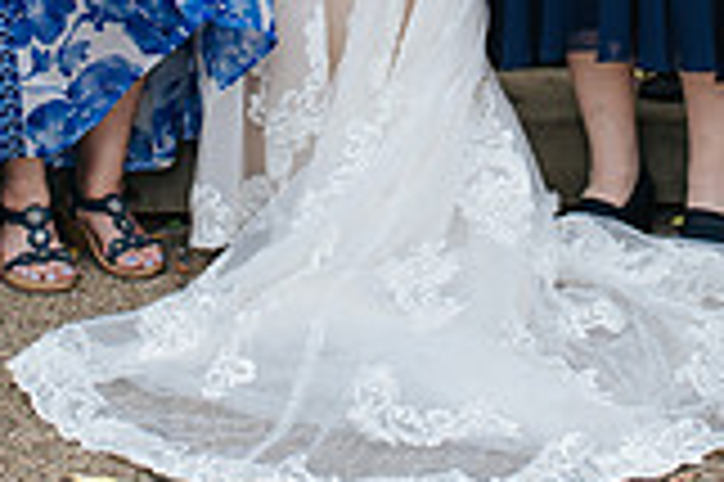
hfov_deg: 13.8
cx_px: 383
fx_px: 2993
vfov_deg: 8.9
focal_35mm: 149
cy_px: -275
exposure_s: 1/400
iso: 180
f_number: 3.5
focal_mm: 35
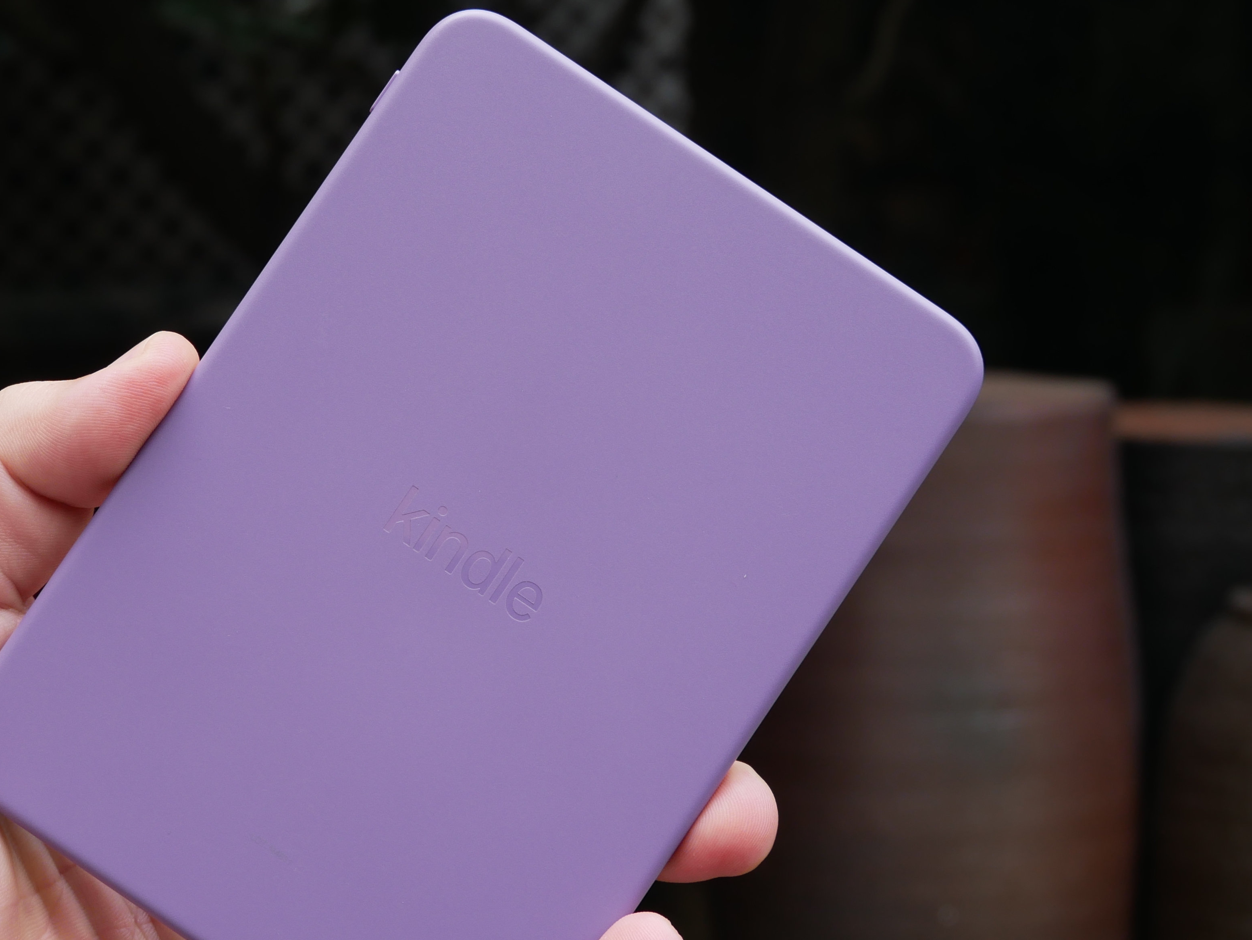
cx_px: 553
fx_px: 2460
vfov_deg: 21.6
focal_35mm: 68
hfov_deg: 28.5
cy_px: 539
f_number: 4.8
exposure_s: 1/125
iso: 200
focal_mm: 23
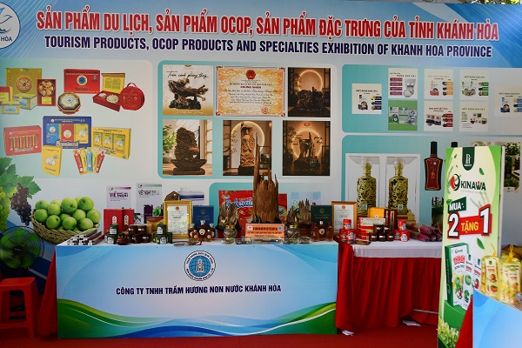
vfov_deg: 43.6
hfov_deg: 61.9
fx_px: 435
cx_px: 261
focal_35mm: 30
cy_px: 174
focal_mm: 20
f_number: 5.6
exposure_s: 1/250
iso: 400
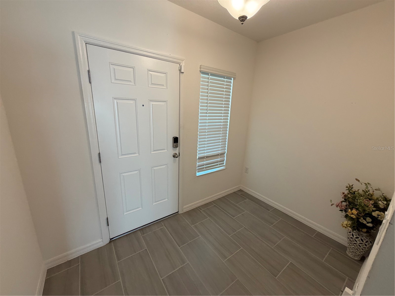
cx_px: 198
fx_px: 160
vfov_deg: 85.7
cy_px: 148
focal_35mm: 14
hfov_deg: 102.1
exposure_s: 1/120
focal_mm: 2.22
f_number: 2.2
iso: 200
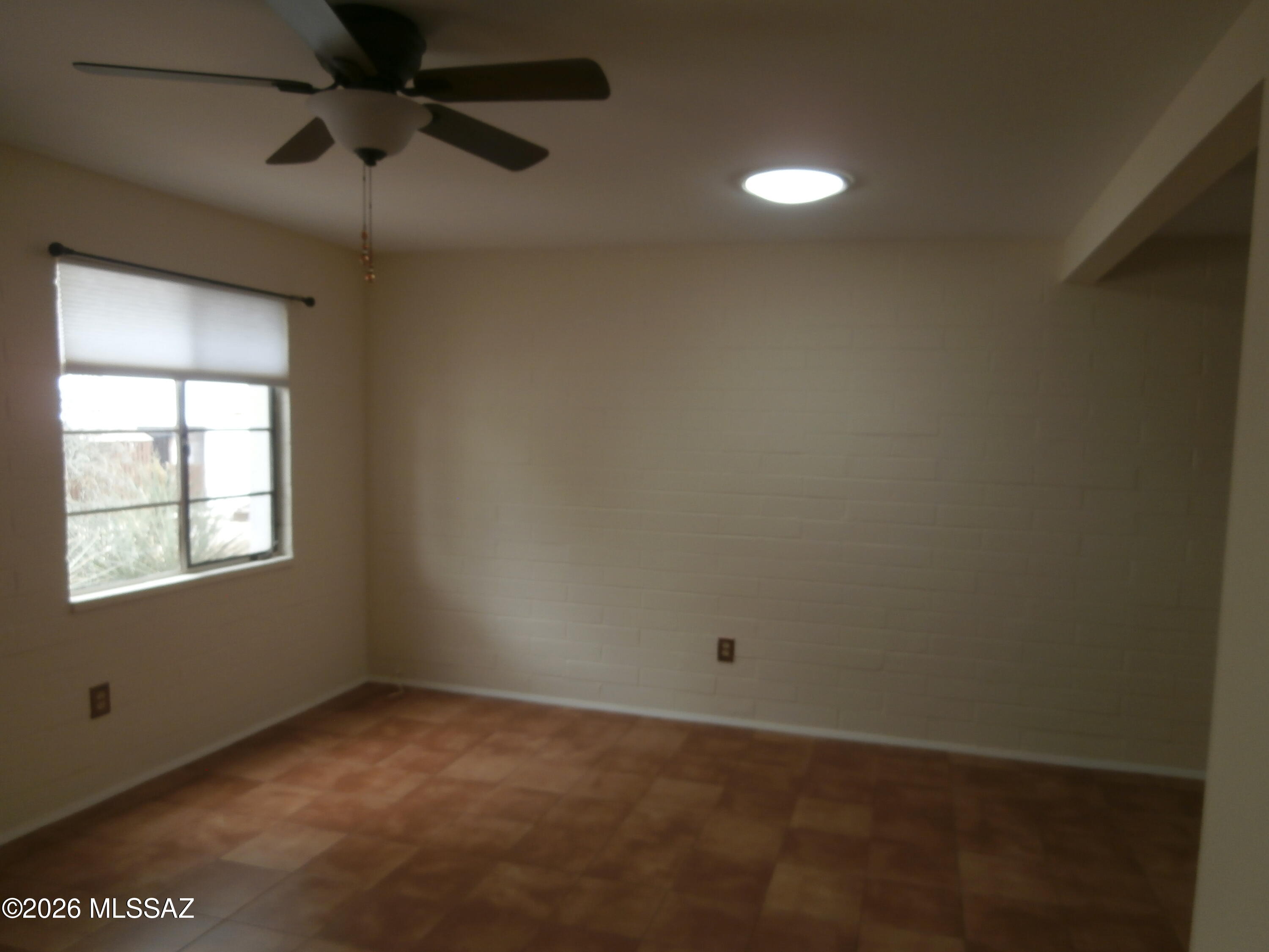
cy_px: 476
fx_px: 880
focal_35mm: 24
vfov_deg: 56.8
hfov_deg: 71.6
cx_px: 634
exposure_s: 1/50
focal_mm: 4.2
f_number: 3
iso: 100
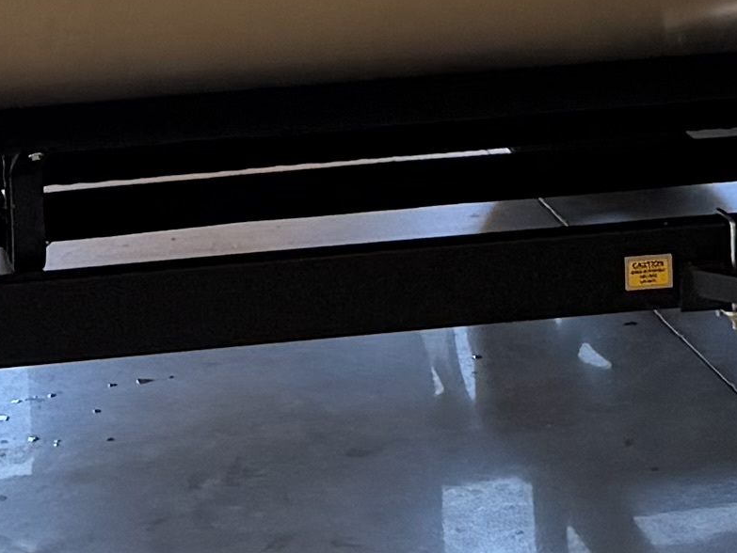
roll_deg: +2.3
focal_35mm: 175
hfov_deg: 11.3
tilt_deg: +0.7
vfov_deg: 7.7
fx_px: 3728
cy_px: -931
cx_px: 193
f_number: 1.78
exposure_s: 1/121
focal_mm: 6.76
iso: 200
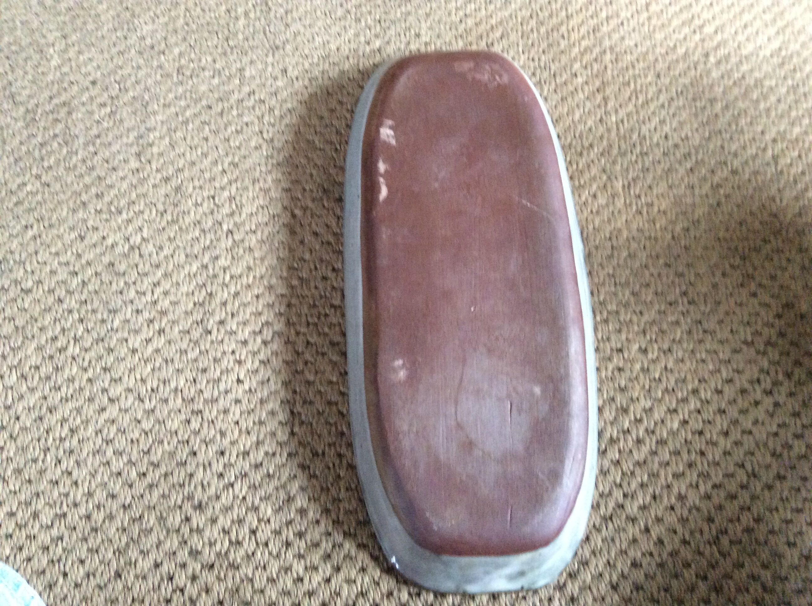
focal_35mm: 32
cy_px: 303
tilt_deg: -71.1
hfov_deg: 56.9
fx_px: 750
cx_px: 406
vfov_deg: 44.1
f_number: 2.4
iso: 320
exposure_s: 1/17
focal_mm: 3.3
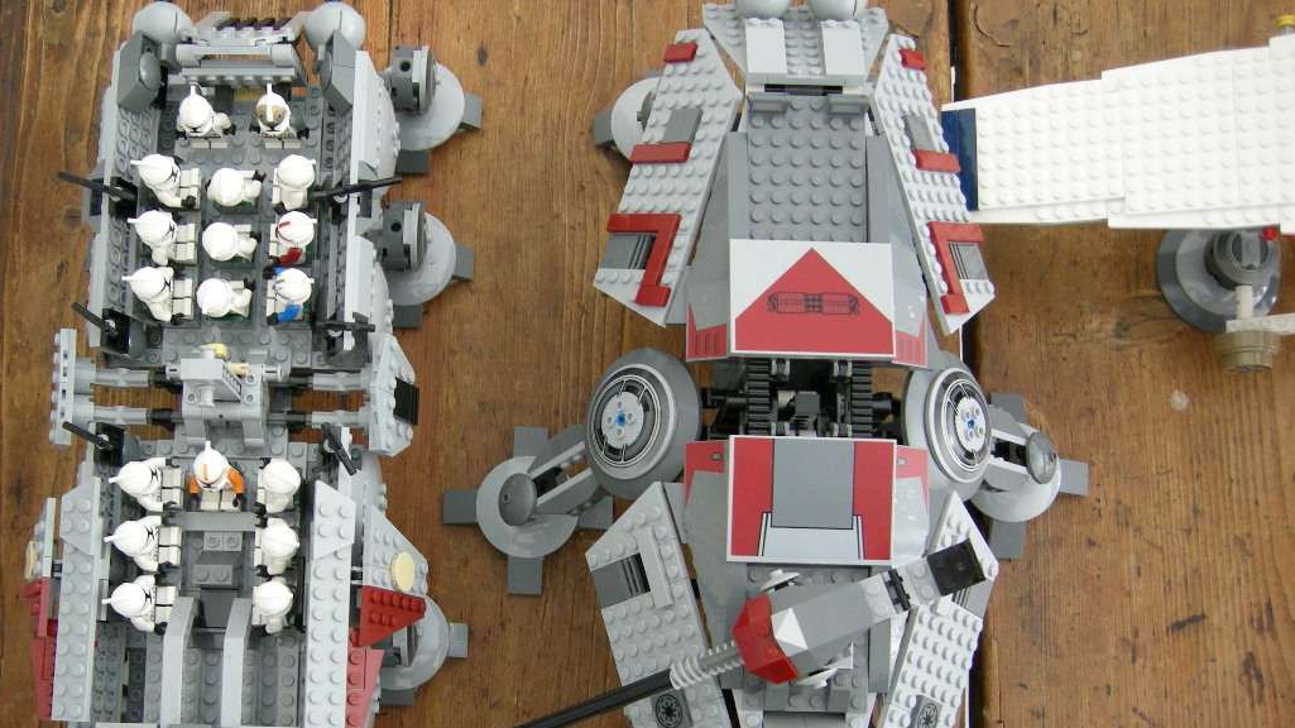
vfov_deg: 24.3
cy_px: 504
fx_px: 1682
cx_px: 514
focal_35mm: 49
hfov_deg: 41.9
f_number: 2.7
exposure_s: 1/30
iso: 191
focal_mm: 7.5
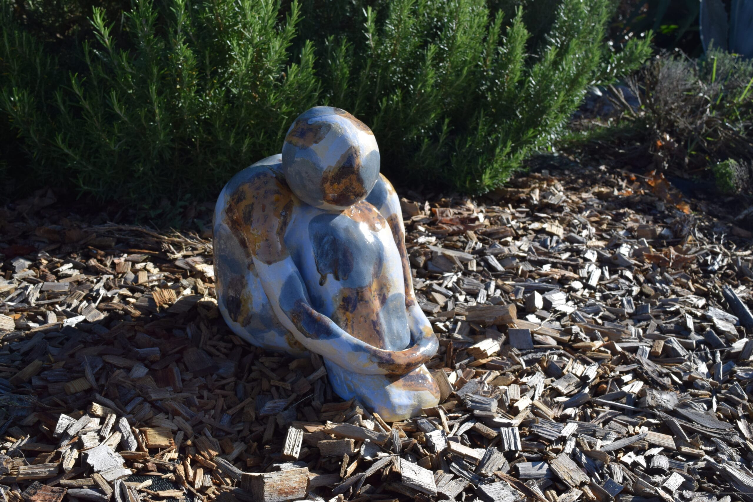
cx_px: 376
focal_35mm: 38
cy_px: 251
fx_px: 784
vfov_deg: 35.5
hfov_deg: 51.3
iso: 200
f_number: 9
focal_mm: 25
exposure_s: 1/400
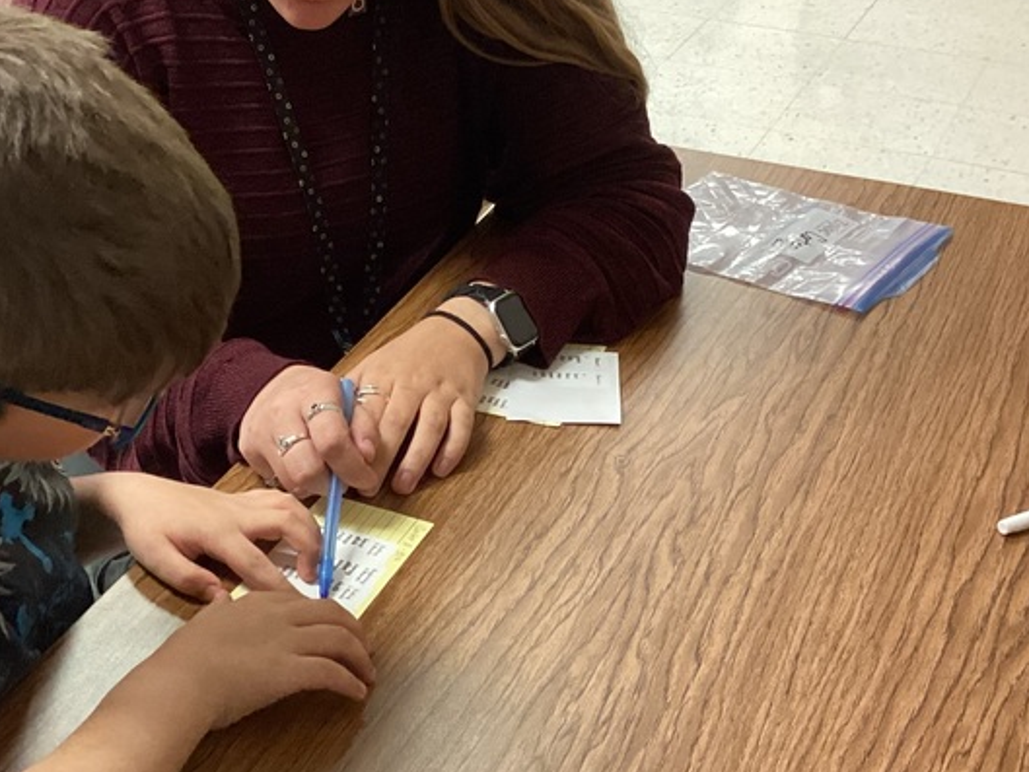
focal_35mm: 60
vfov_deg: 24.4
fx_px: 1784
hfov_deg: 31.8
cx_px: 302
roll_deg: +0.6
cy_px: 379
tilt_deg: -30.1
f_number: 2.4
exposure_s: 1/60
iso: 400
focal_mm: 3.3
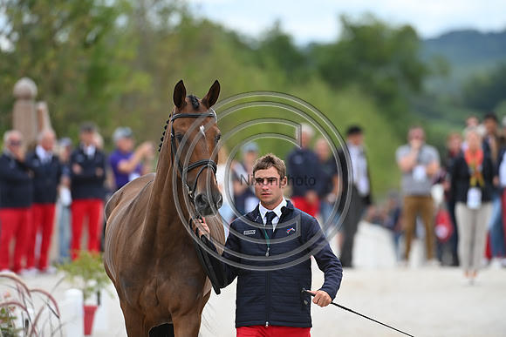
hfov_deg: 5.2
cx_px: 253
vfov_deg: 3.4
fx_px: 5623
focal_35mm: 400
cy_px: 168
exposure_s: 1/1600
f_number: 5.6
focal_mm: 400
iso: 800
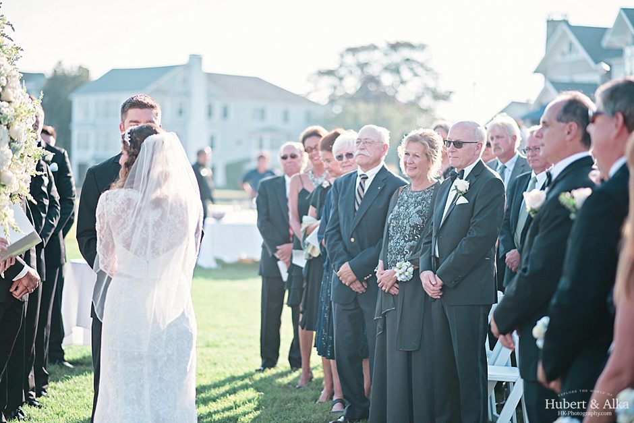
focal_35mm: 85
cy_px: 212
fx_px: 1497
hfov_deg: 23.9
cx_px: 317
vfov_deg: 16.1
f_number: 1.8
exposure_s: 1/5000
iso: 400
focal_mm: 85
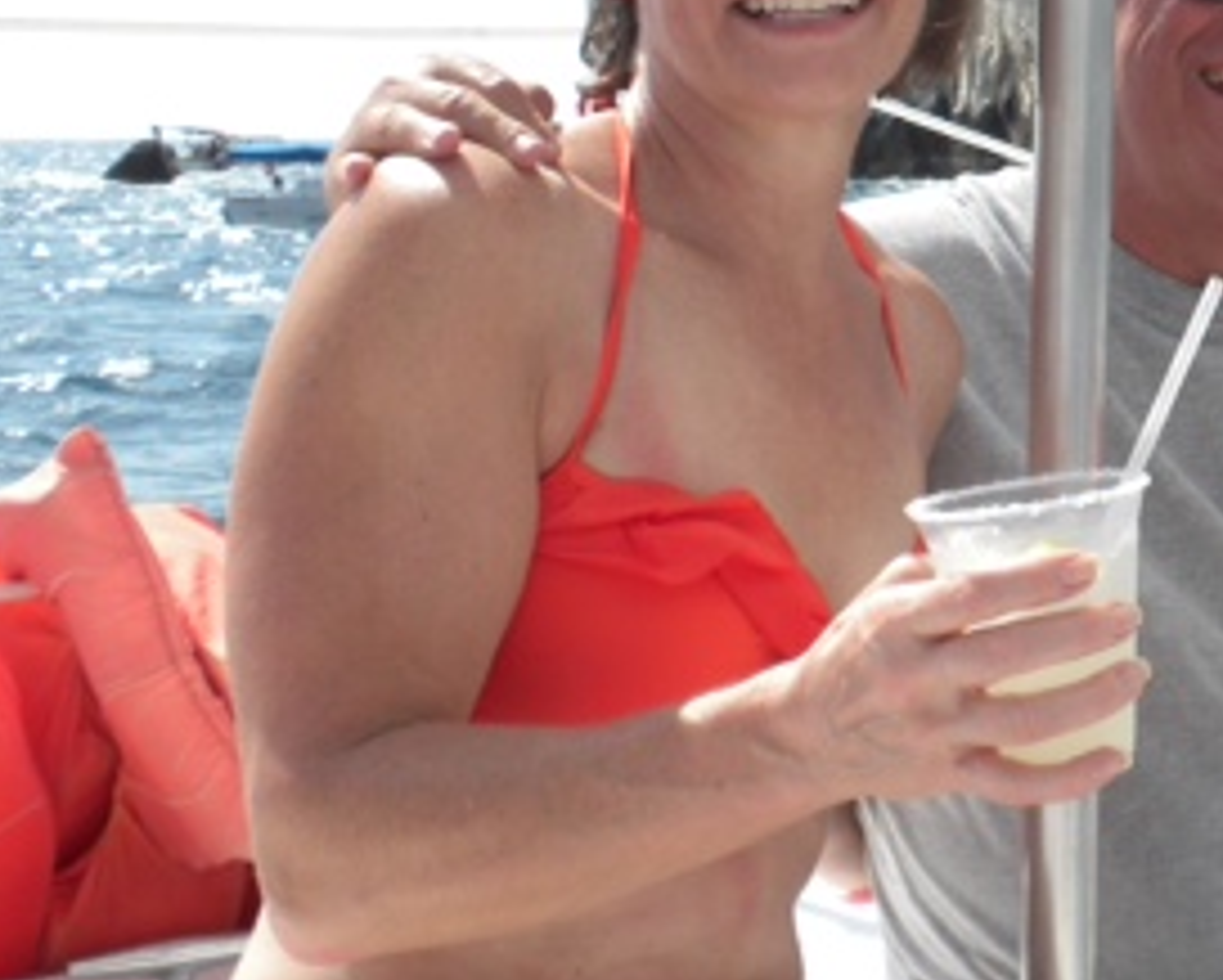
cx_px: 1187
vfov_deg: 17.9
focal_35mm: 85
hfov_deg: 21.8
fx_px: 3079
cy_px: 198
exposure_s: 1/96.3
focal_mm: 6.6
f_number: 10
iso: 64
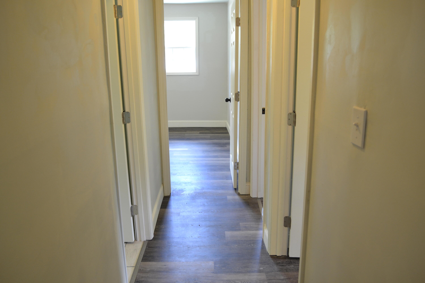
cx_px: 212
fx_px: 319
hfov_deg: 67.4
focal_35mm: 27
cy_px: 142
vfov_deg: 47.9
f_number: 3.5
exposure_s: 1/15
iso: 500
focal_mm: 18
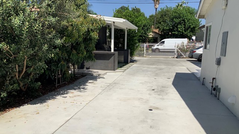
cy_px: 77
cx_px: 119
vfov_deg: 36.6
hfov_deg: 61.0
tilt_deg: -10.2
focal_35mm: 32
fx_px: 203
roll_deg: -0.7
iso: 20
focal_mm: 3
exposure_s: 1/4065
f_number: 1.8
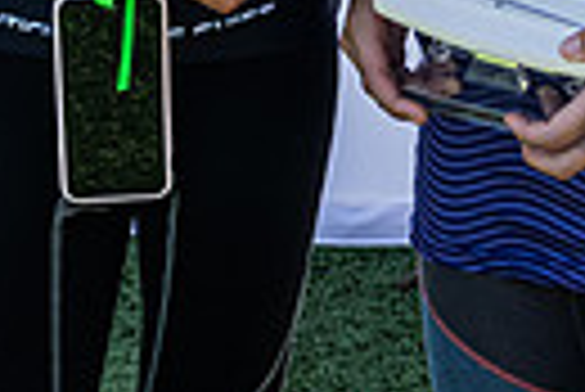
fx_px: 2814
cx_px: 437
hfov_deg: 11.8
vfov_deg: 7.4
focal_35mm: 173
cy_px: -578
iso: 800
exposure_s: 1/500
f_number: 11
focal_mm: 33.5
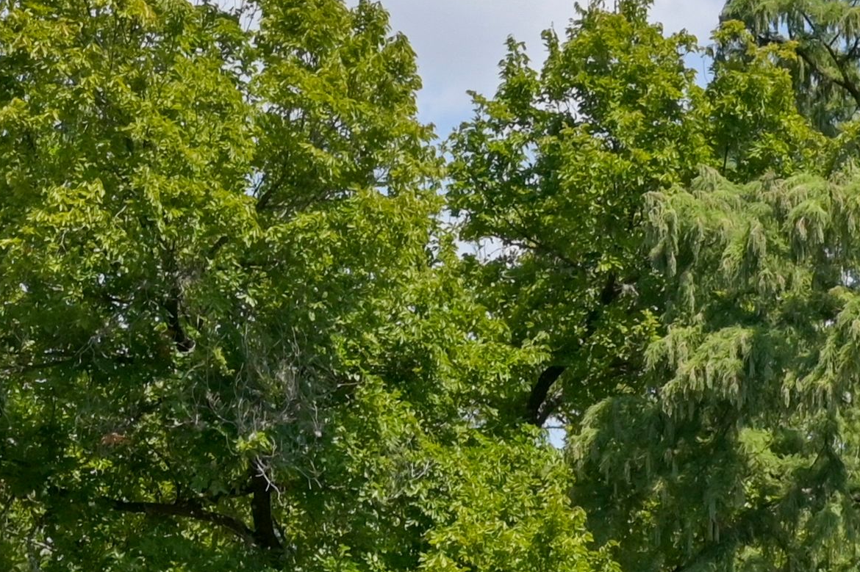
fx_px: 3653
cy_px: 1122
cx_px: 1383
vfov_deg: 8.5
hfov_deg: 12.6
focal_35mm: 153
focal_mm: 30
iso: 800
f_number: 8
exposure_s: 1/3200
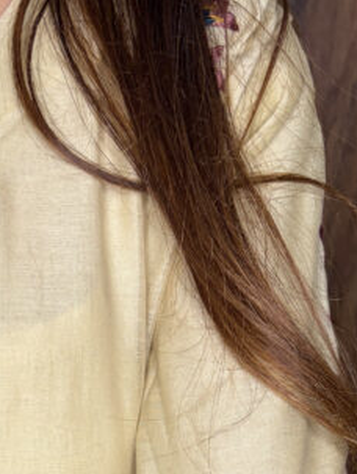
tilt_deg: -30.0
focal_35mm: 80
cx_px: 45
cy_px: 680
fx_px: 1098
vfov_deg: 21.2
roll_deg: -4.0
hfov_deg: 18.2
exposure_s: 1/100
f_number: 1.6
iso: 100
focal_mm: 5.96
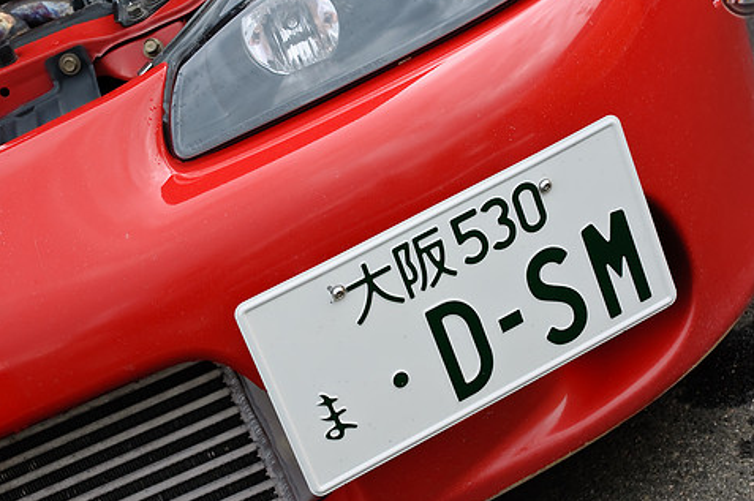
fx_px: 1527
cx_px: 329
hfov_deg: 27.7
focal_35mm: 73
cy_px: 256
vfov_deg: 18.6
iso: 200
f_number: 7.1
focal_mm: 40
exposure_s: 1/160
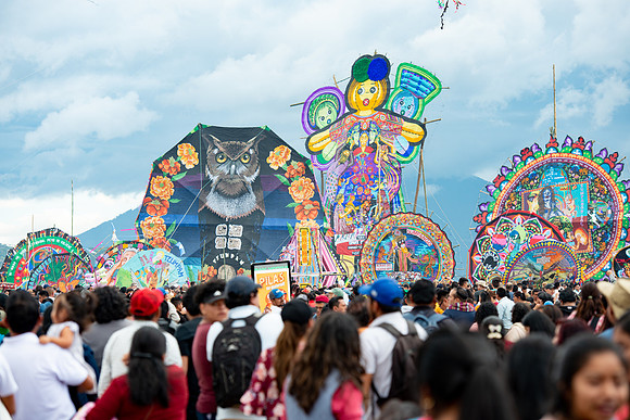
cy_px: 210
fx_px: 2100
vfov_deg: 11.4
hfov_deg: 17.1
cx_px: 315
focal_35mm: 120
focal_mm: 120
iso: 200
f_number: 5.6
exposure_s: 1/500
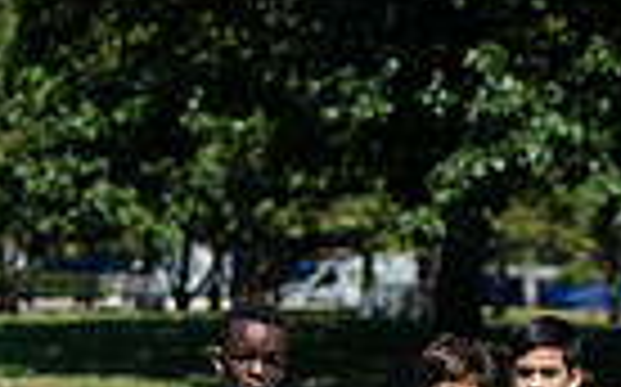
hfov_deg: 4.9
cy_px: 937
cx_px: 1
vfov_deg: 3.0
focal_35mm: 430
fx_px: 7272
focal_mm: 80
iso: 200
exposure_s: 1/2000
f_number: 4
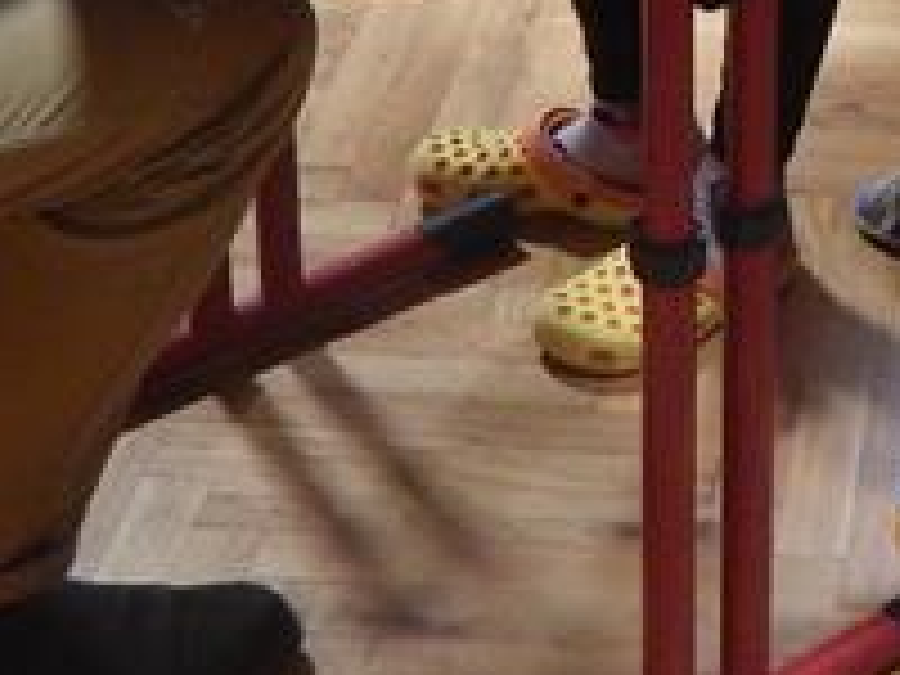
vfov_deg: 11.9
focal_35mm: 118
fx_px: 3068
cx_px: 1143
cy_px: -378
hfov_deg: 15.9
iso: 400
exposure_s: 1/30
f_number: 3
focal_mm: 4
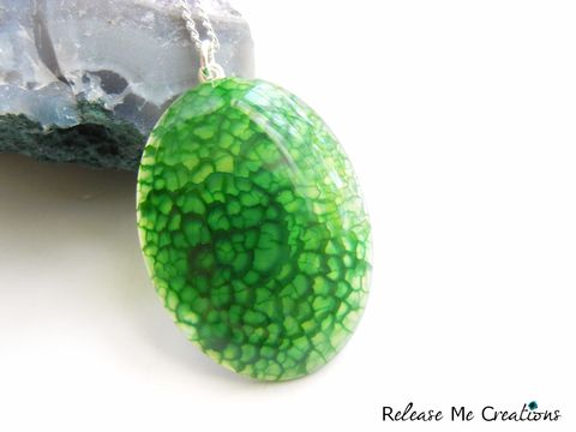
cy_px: 216
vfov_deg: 41.8
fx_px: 566
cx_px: 288
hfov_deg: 54.0
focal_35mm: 34
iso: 400
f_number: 3.6
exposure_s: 1/19.4
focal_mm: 6.2
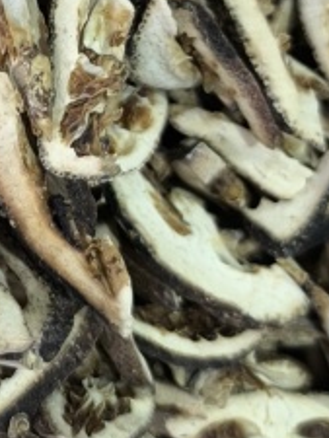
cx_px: -183
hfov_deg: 12.8
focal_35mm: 109
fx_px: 1380
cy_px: -63
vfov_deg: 17.3
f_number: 1.65
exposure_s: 1/33.3
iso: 1000
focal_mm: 6.14
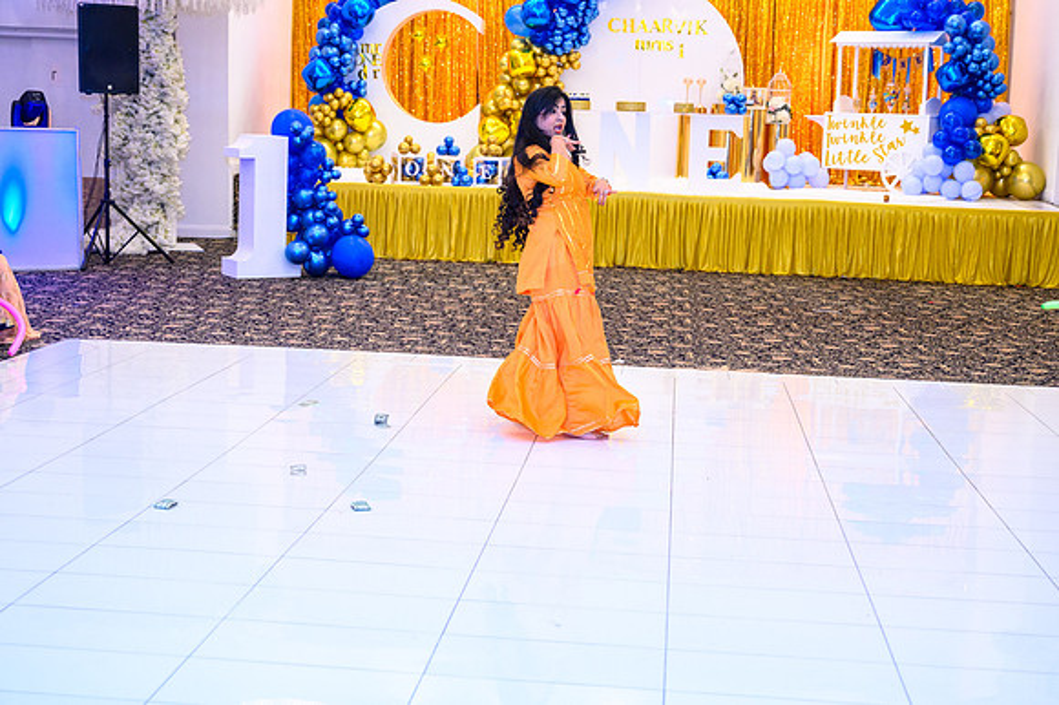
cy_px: 352
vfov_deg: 27.6
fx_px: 1435
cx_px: 530
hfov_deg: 40.5
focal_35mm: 49
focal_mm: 48
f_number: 4
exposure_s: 1/160
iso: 2000
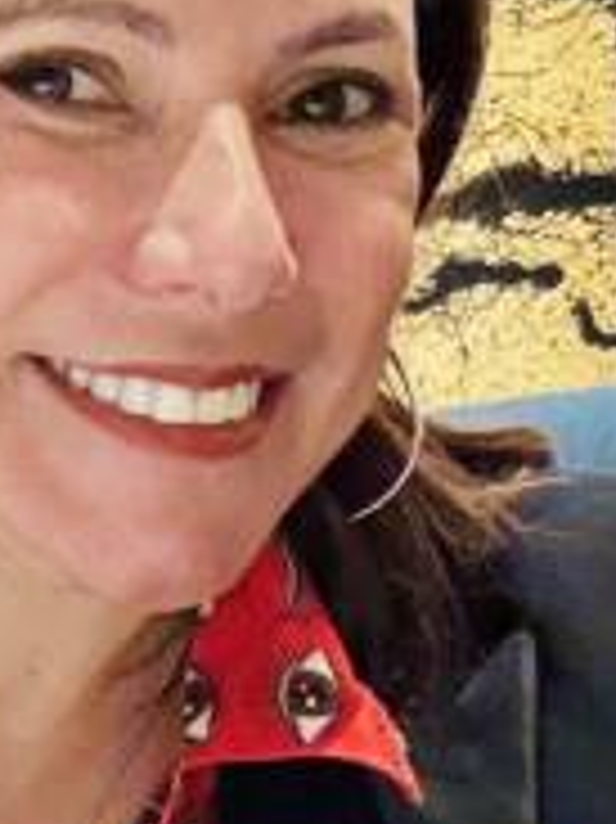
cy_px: 829
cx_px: -47
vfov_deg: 17.0
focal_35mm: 113
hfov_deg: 12.9
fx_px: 2684
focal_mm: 2.69
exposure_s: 1/20
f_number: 1.9
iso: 500
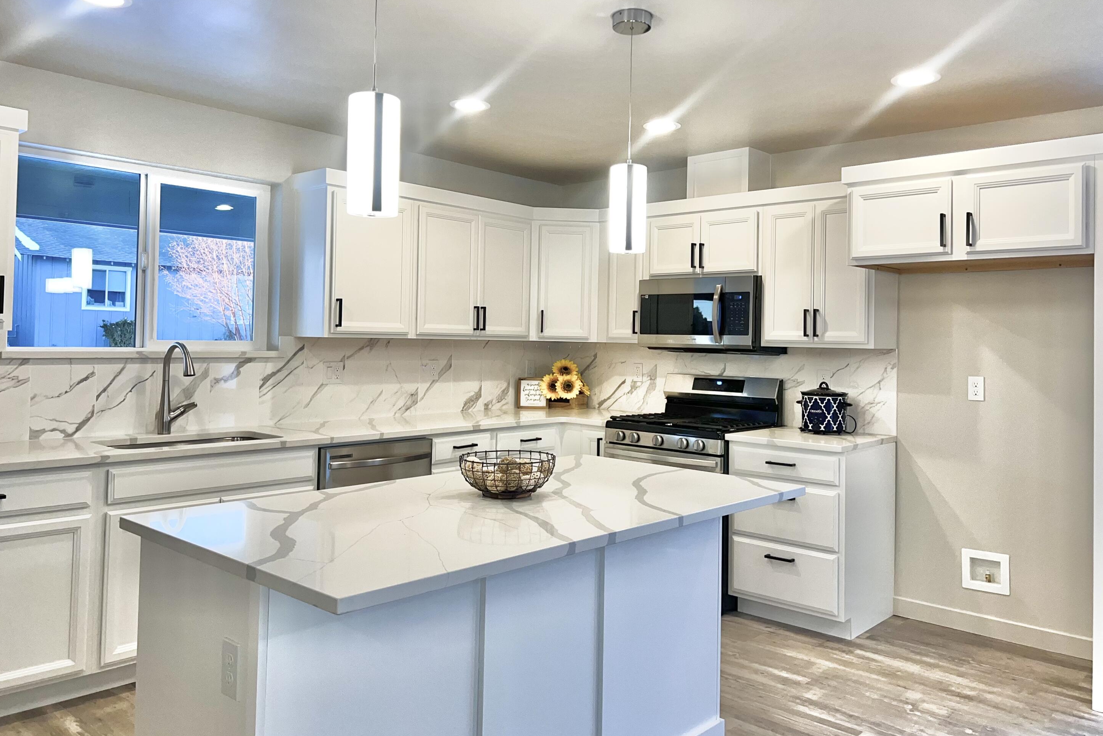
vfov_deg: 46.4
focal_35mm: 28
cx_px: 568
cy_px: 333
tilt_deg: +0.8
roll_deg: -1.3
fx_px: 858
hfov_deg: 65.5
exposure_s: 1/120
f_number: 1.5
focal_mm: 5.7
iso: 50
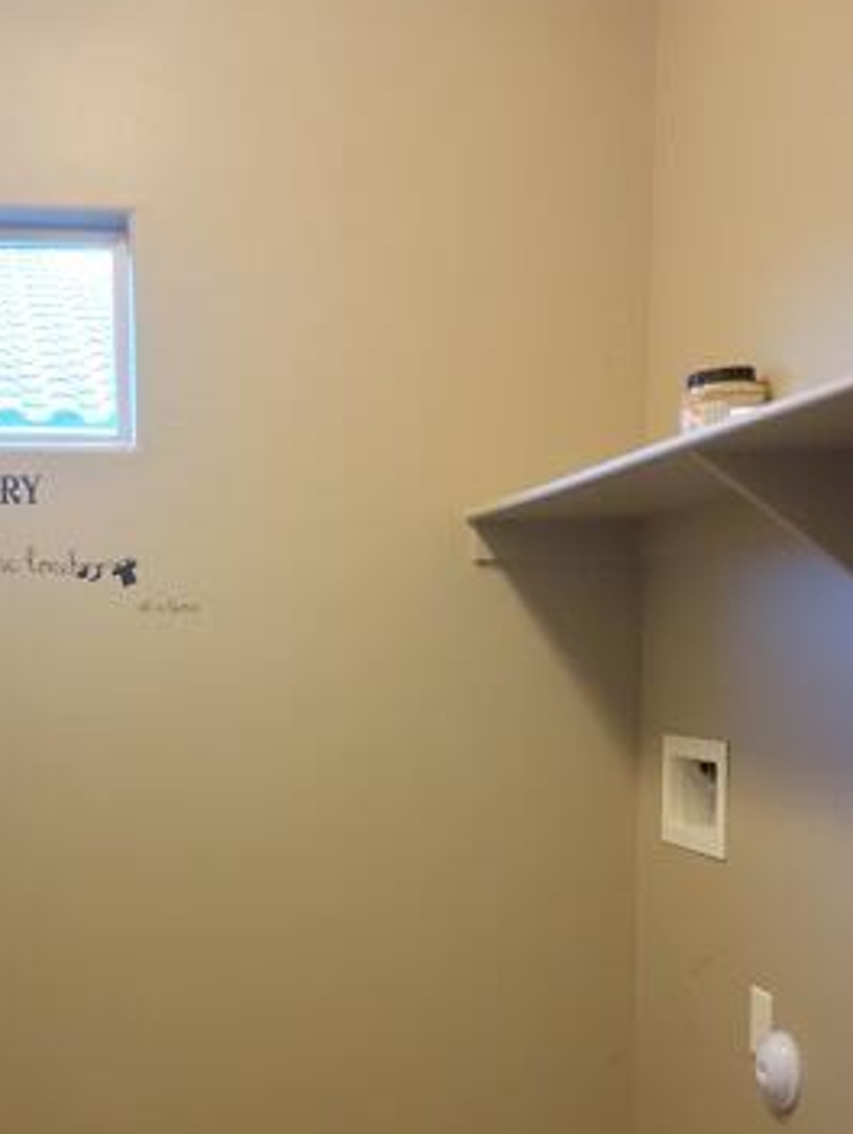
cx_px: 291
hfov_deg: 28.4
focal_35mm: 51
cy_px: 892
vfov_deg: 36.3
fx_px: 1673
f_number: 2
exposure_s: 1/40
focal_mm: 5.9
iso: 250
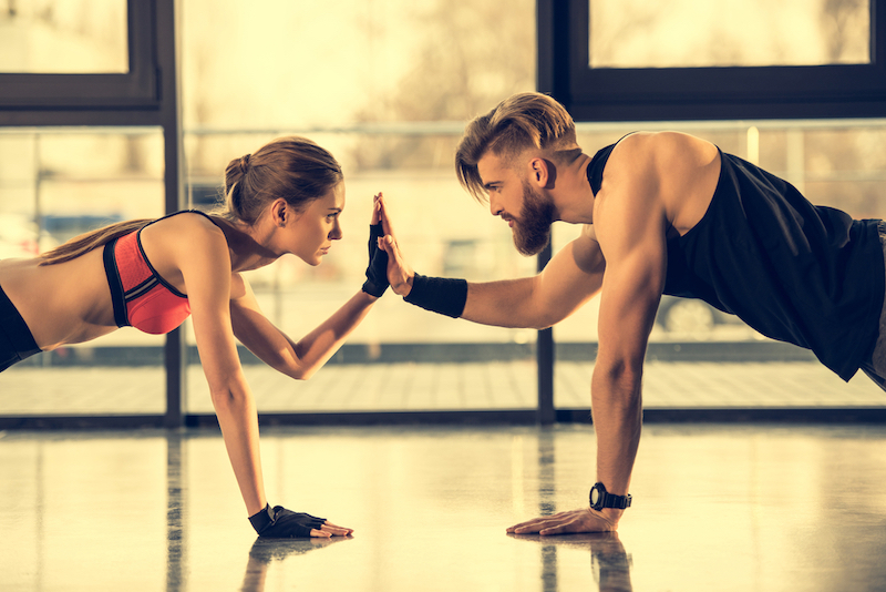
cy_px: 296
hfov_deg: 15.2
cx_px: 443
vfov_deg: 10.2
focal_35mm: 135
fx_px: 3324
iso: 125
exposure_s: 1/250
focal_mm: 135
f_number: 3.2
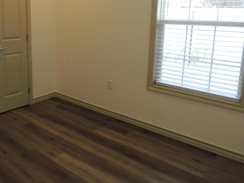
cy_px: 57
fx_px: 240
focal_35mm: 34
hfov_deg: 52.7
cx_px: 77
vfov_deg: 41.1
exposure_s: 1/50
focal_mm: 4.3
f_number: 3
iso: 100
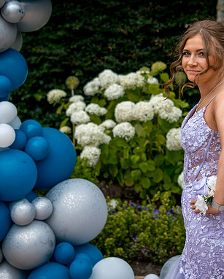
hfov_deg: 16.9
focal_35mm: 90
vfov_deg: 21.2
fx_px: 745
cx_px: 204
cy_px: 89
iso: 125
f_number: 3.5
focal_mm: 44
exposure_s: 1/250
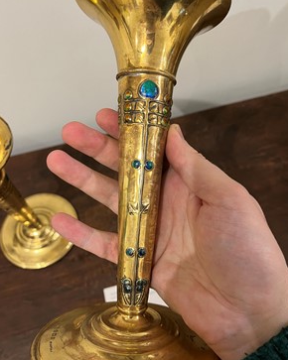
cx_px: 148
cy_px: 180
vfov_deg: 62.2
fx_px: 299
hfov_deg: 51.5
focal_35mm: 28
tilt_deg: -63.8
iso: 200
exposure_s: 1/50
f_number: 1.6
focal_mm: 5.1
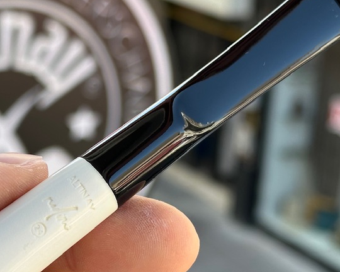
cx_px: 116
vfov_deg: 13.9
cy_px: 174
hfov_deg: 17.3
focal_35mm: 111
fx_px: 1117
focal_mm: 6.86
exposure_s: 1/401
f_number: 1.78
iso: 64
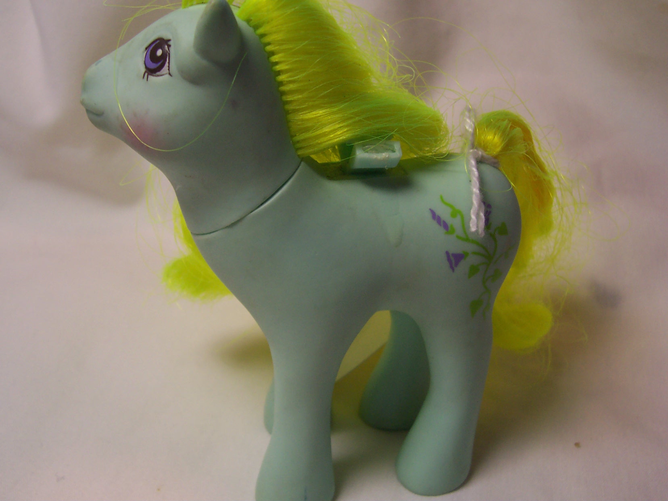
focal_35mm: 37
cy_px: 250
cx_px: 334
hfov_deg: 50.1
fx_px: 714
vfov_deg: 38.7
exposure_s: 1/60
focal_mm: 5.6
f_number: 2.8
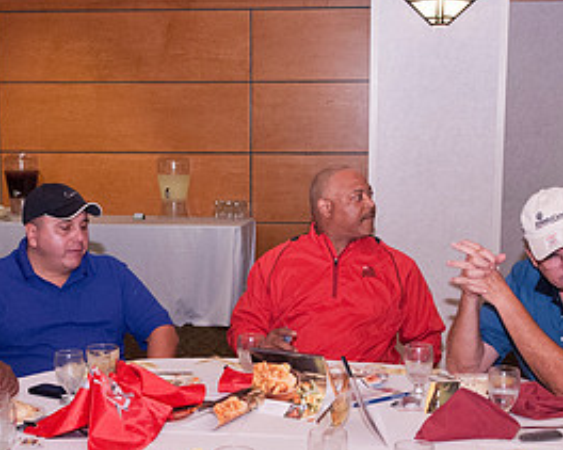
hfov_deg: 26.8
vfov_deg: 21.4
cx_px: 254
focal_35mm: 71
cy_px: 312
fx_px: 1183
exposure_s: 1/100
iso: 1250
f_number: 4.5
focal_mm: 23
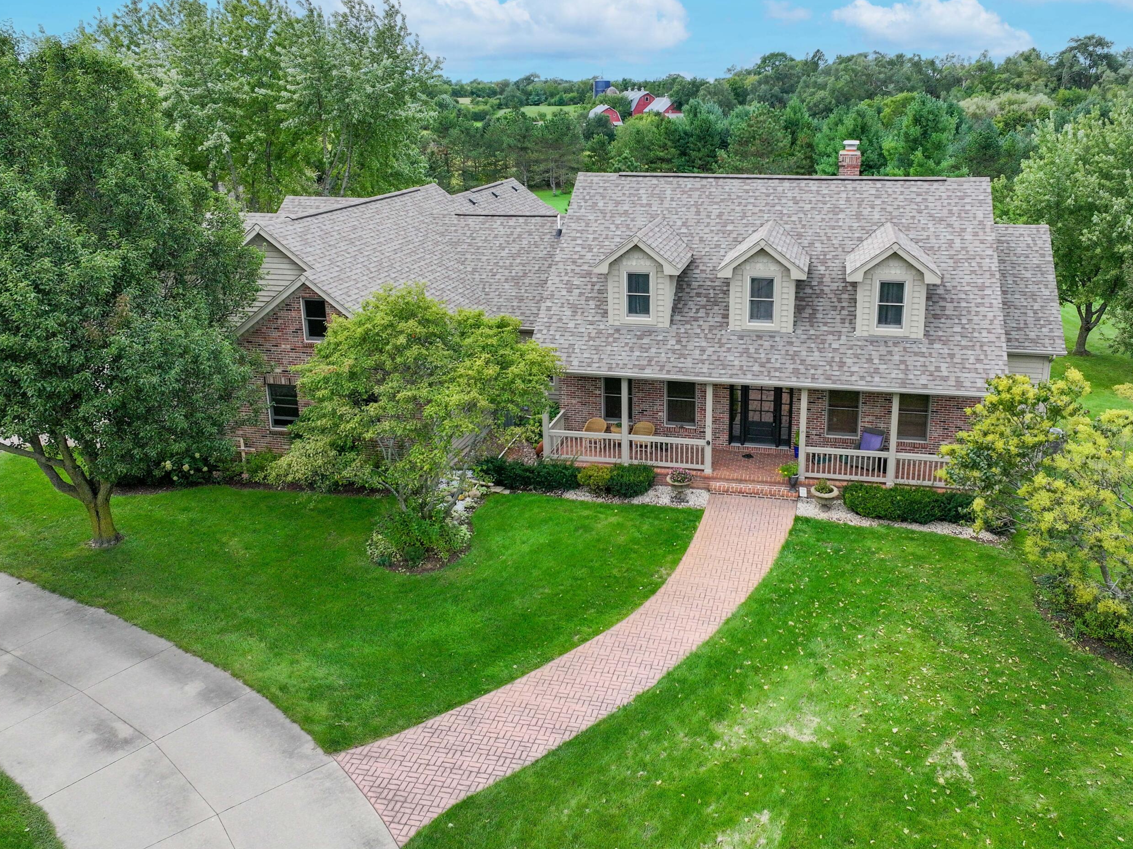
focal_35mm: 29
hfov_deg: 61.4
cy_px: 355
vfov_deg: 48.0
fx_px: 949
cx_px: 648
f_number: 2.8
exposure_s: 1/1600
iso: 260
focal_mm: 12.29
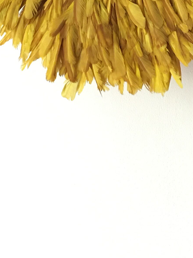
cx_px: 146
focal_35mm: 99
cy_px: -110
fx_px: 736
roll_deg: -1.2
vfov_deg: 18.0
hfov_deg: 14.9
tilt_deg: +6.9
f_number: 2.2
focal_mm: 4.15
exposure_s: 1/10
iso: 100
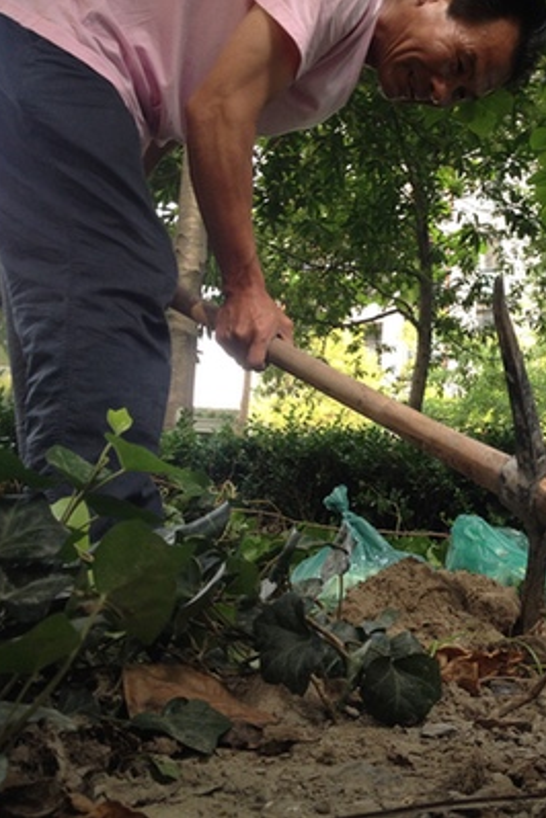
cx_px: 459
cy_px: 406
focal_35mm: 49
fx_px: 1115
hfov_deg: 26.8
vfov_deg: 40.3
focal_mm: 4.28
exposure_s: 1/120
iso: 80
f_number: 2.4
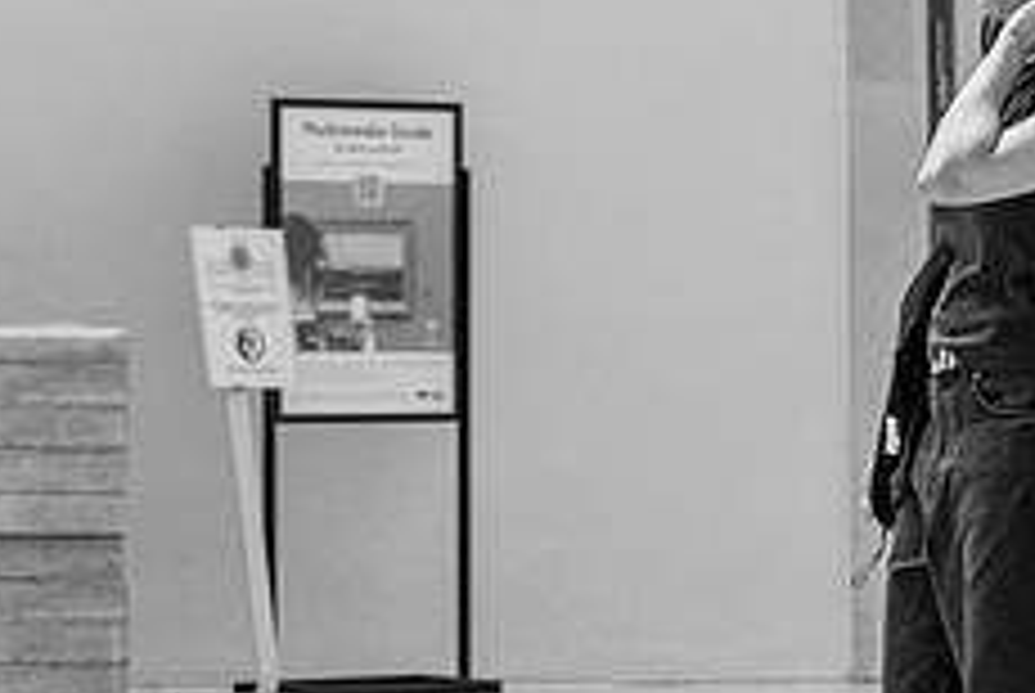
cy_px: 554
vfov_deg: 6.3
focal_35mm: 220
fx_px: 6333
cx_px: 835
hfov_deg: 9.3
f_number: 4.5
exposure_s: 1/160
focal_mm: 70
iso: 1600
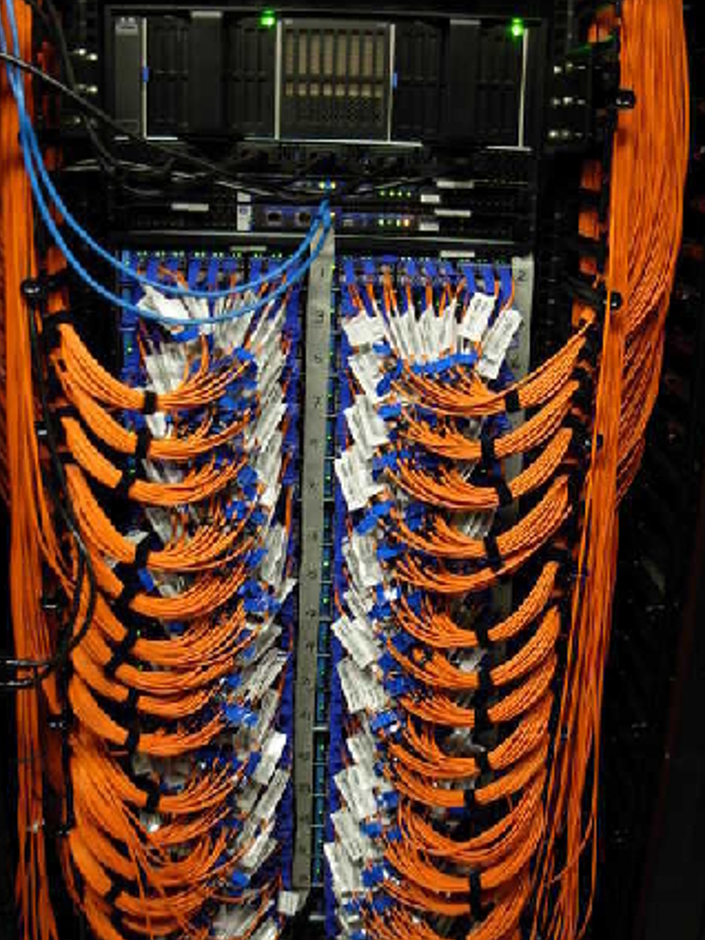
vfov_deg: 43.8
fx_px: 1168
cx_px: 341
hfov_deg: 33.6
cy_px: 510
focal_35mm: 43
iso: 100
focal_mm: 6.3
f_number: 2.9
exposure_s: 1/4
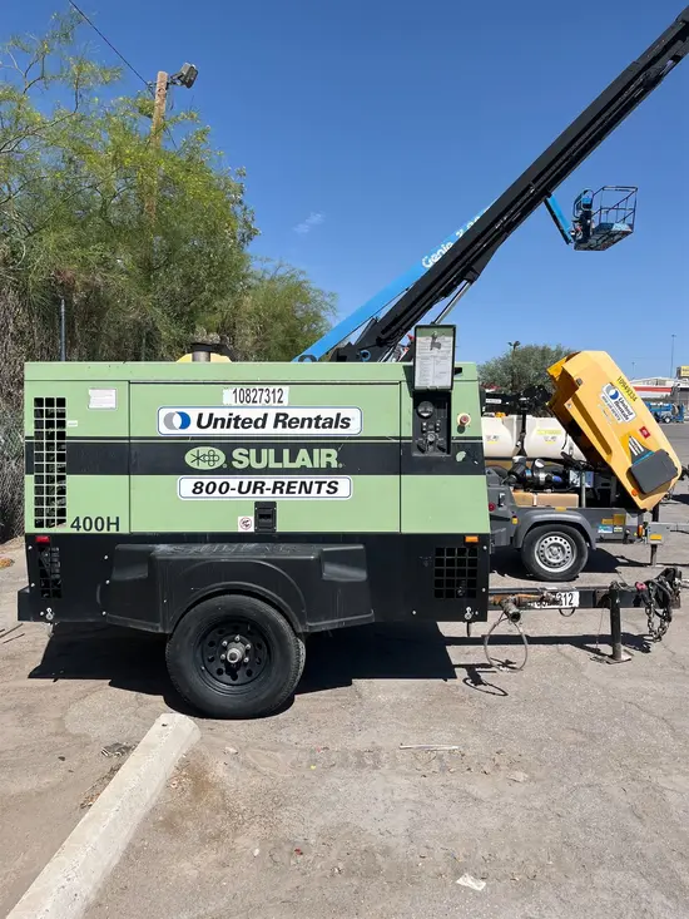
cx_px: 344
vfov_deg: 67.3
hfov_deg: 53.1
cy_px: 460
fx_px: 690
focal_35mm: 26
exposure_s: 1/4854
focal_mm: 5.1
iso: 50
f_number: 1.6
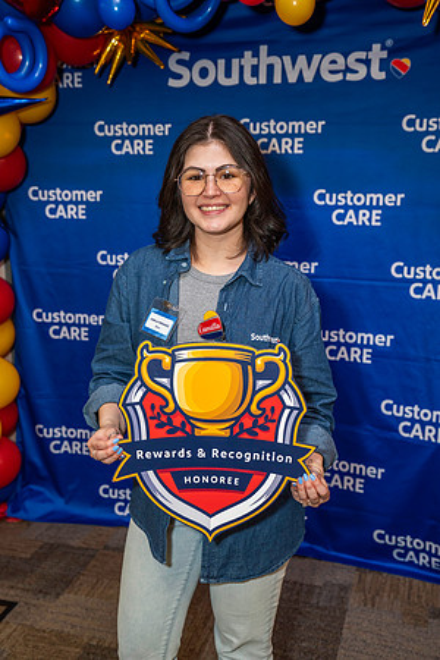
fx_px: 752
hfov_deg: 32.6
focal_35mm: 41
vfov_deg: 47.4
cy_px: 330
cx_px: 220
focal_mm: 41
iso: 1250
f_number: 4
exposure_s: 1/160
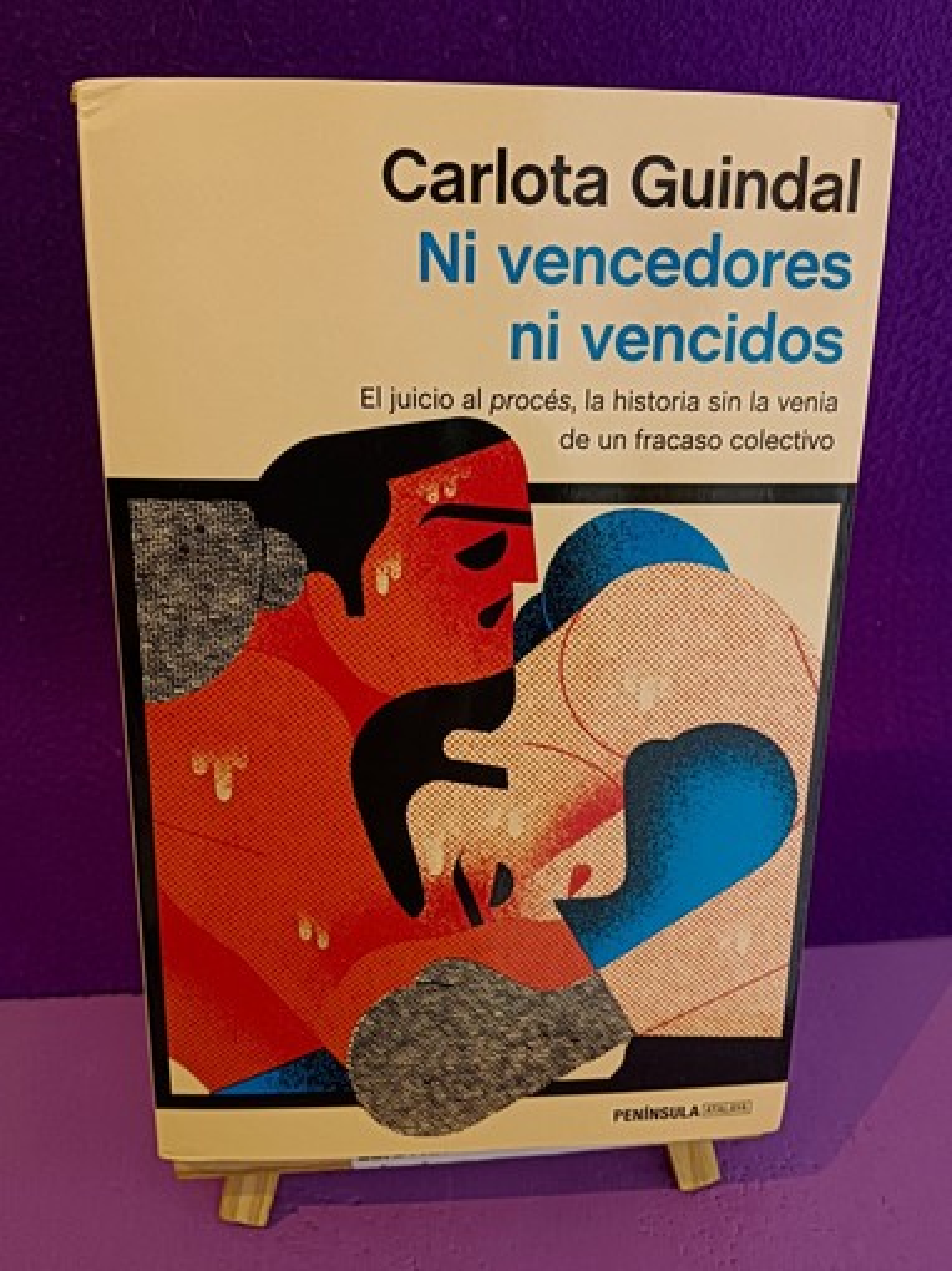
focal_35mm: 26
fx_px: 954
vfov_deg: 67.3
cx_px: 476
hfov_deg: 53.0
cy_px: 636
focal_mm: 3.96
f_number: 1.8
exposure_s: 1/100
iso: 412
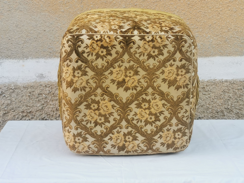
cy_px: 92
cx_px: 122
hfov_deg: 25.7
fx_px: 536
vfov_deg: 19.4
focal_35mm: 76
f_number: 1.8
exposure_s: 1/120
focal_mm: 5.58
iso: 64
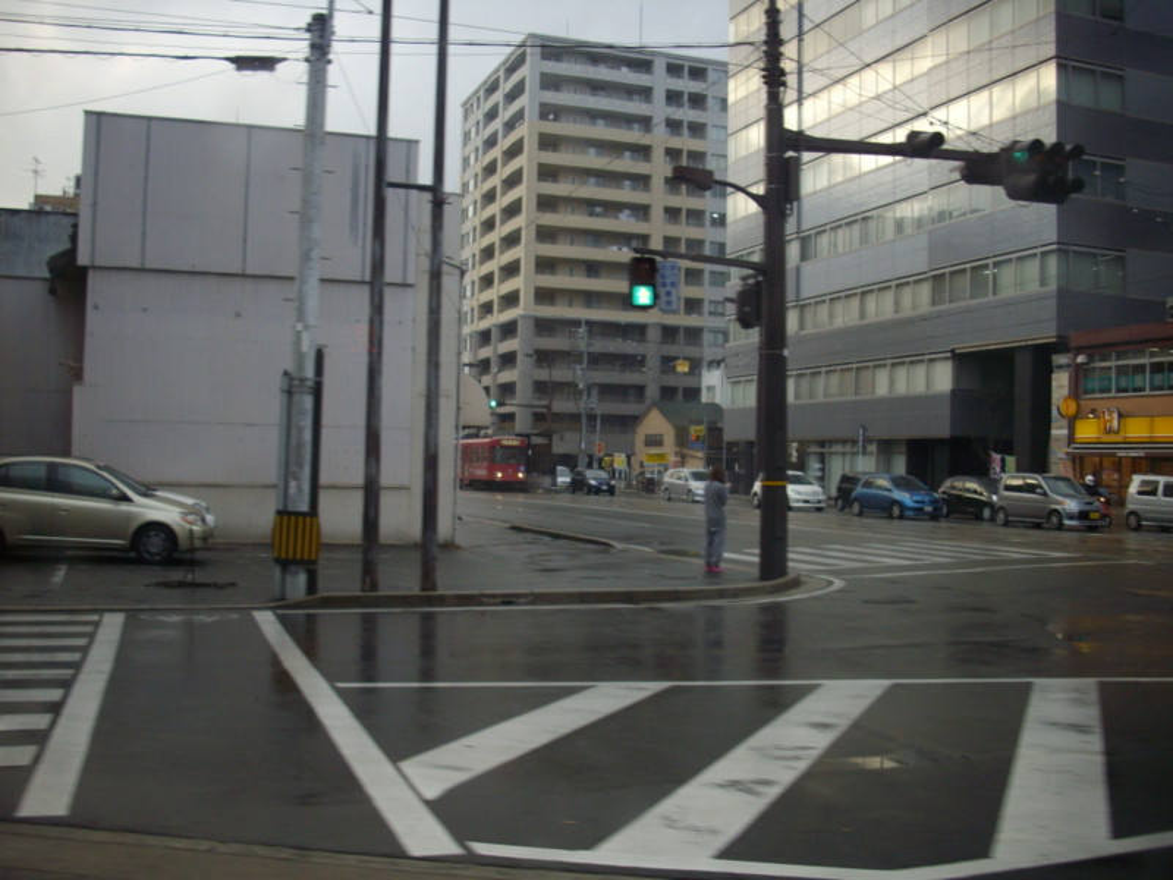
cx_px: 586
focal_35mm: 37
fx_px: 1254
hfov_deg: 50.1
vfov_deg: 38.7
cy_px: 440
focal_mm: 6.2
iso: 83
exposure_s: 1/125
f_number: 2.8
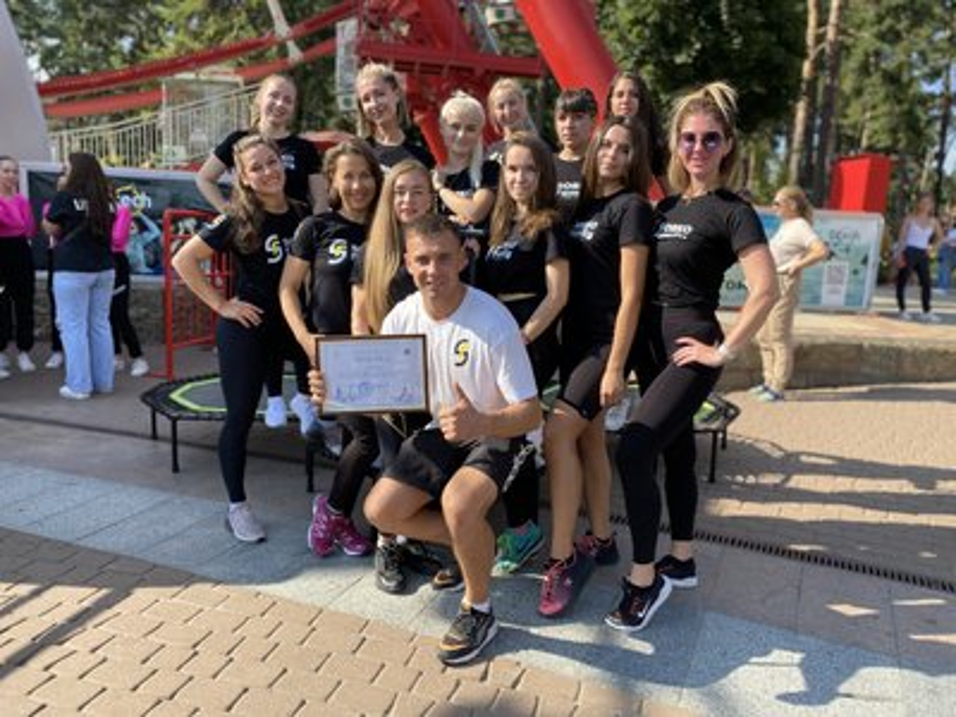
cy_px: 358
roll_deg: -2.7
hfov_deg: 67.3
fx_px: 718
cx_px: 478
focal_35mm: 26
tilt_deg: -9.4
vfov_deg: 53.1
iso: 32
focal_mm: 4.25
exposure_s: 1/957
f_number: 1.8
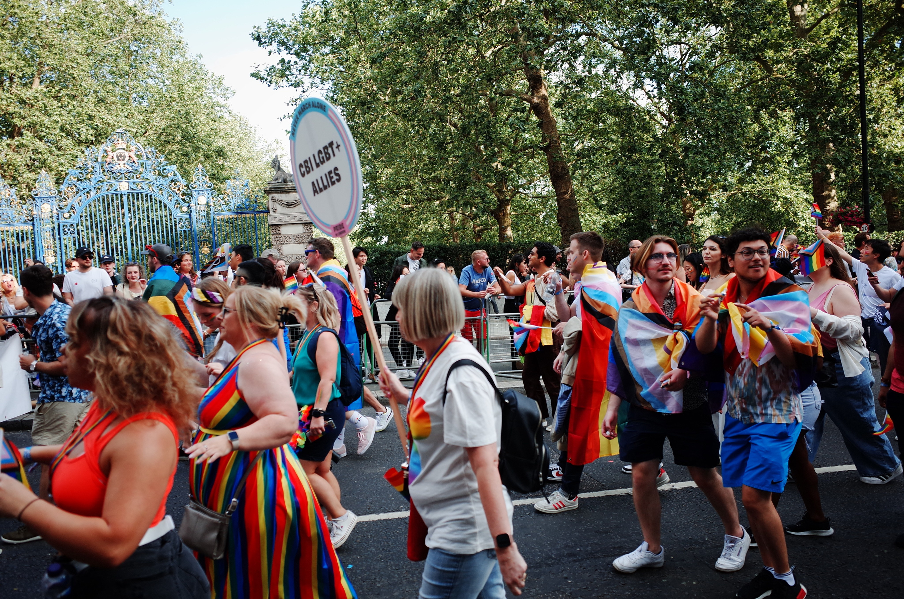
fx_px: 702
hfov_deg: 65.6
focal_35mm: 28
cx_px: 452
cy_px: 300
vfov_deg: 46.2
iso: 125
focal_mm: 18.3
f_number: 2.8
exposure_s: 1/400
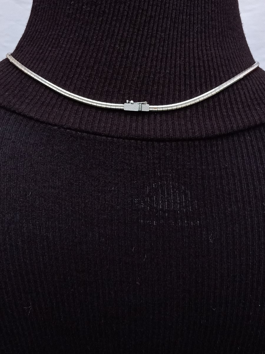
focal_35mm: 50
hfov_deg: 29.1
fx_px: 510
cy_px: 177
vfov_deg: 38.2
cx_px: 132
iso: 102
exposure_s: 1/204
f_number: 1.8
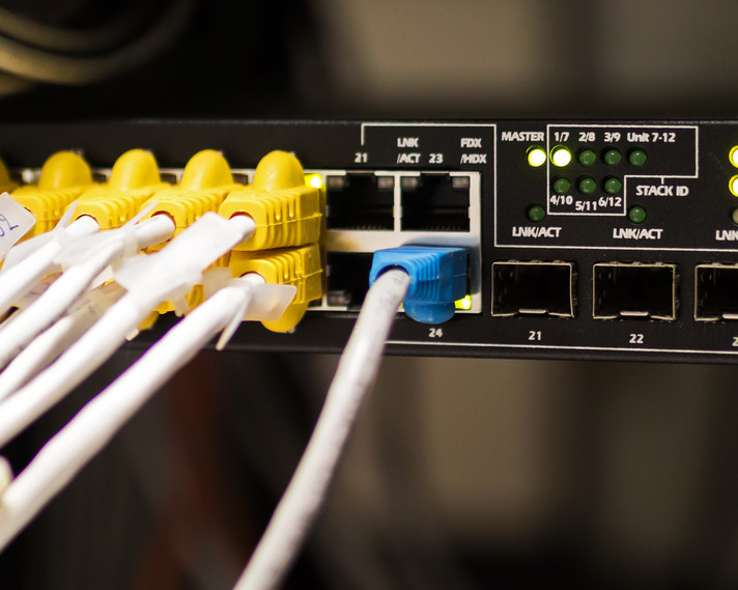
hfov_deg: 15.1
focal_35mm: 127
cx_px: 215
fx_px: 2773
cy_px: 245
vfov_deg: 12.1
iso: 400
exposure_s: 1/50
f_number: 1.4
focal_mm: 35
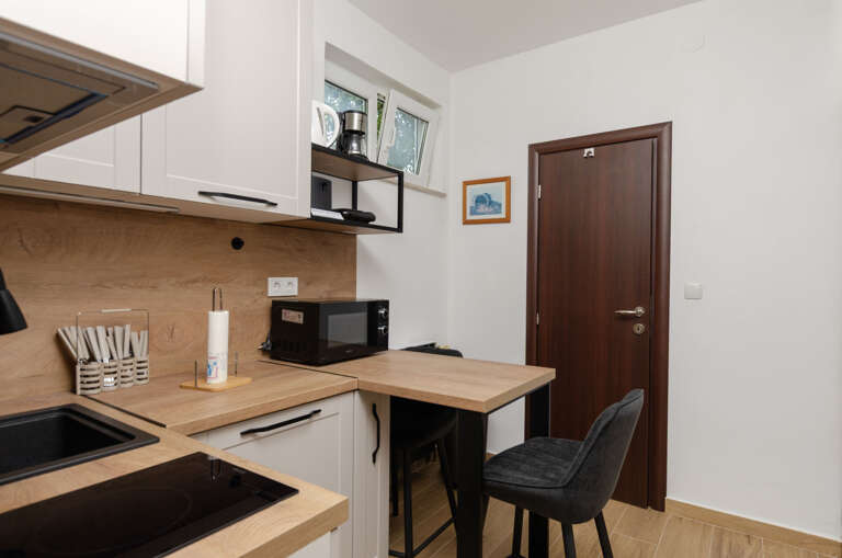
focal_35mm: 20
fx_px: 455
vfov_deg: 63.0
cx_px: 421
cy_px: 279
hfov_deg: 85.5
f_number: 7.1
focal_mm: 13
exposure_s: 1/160
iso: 160
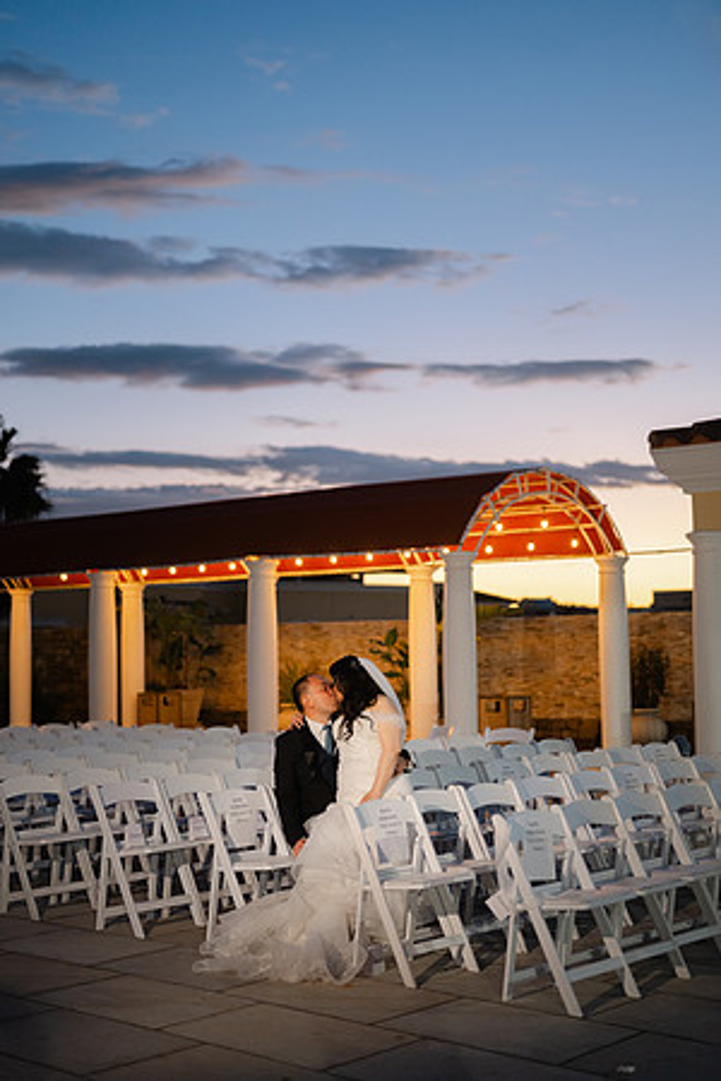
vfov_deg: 39.6
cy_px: 540
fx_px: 1502
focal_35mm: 50
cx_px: 360
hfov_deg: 27.0
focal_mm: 50
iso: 640
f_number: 1.8
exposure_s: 1/160
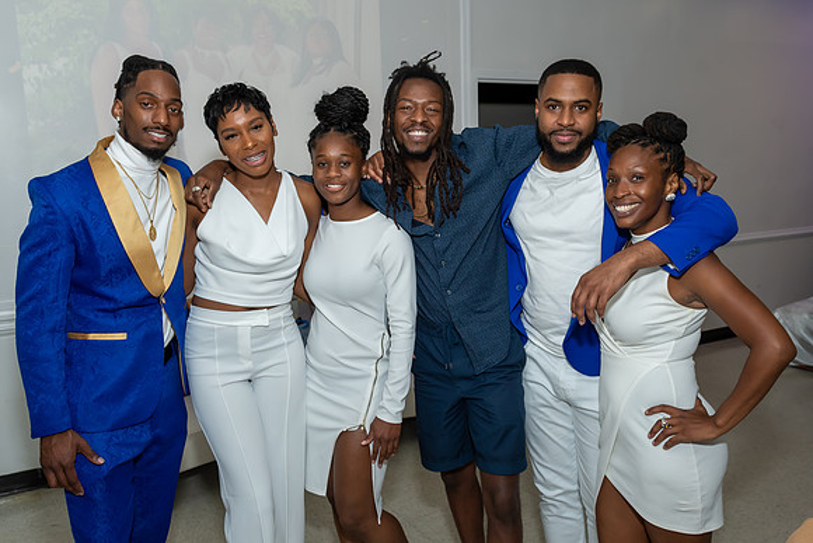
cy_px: 273
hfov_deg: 59.0
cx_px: 415
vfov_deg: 41.4
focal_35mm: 32
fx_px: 718
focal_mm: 19
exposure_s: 1/250
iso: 500
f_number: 6.3
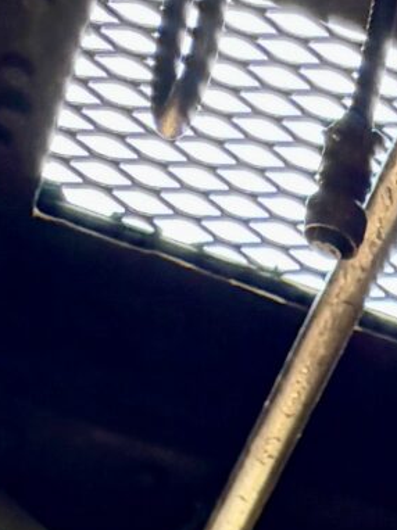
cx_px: 962
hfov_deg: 8.4
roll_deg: -3.5
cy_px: 1704
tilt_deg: +4.5
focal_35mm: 161
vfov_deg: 9.2
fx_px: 2465
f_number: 1.78
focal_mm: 6.76
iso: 250
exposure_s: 1/60
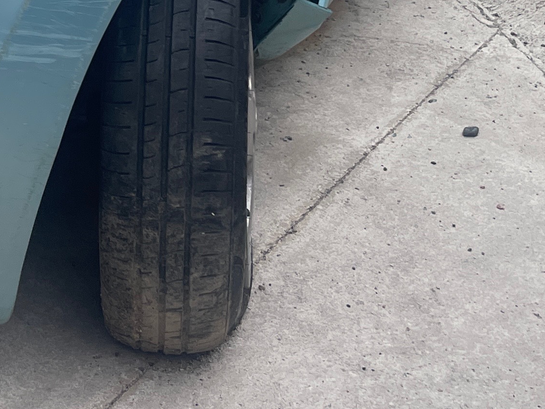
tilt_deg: -18.3
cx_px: -113
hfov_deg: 19.8
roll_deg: -0.9
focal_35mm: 93
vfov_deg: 14.7
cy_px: -222
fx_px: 1464
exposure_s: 1/2020
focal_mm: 4.2
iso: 32
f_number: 1.6
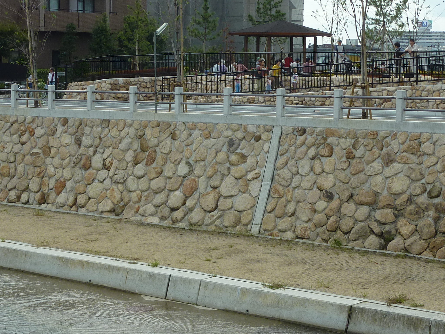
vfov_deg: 18.4
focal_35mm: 80
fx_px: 1028
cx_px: 222
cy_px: 167
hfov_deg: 24.4
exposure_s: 1/500
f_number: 4
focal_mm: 7.3
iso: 80
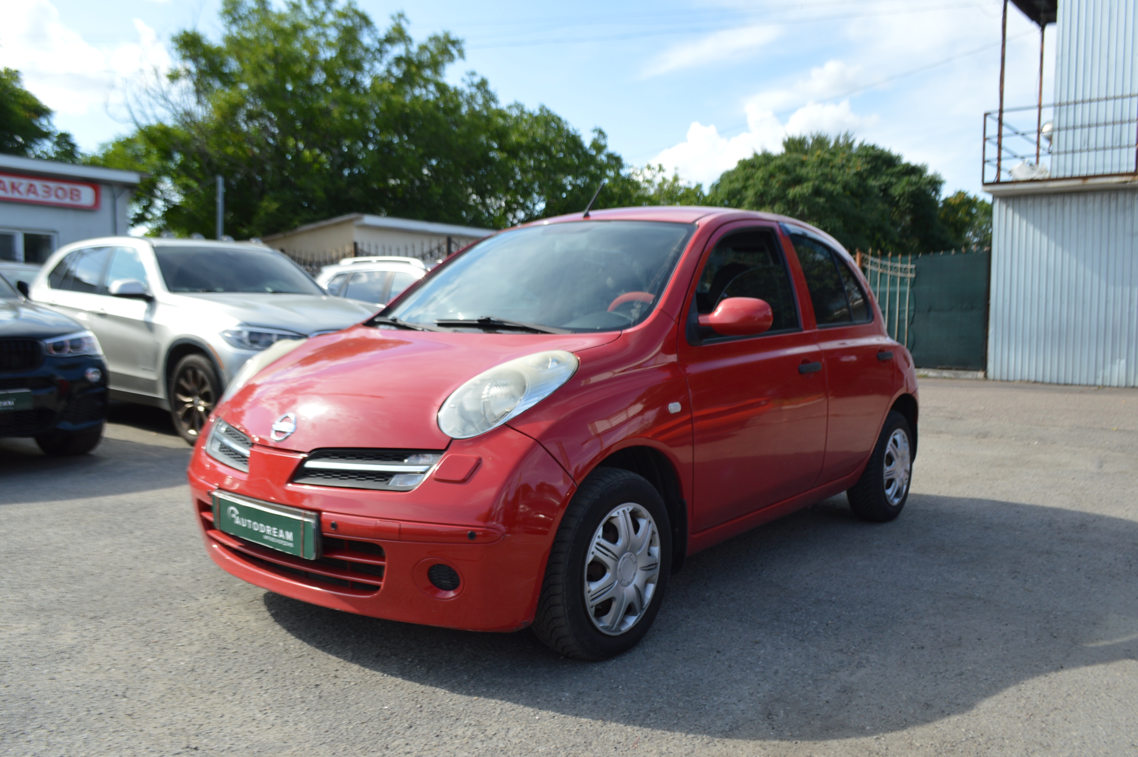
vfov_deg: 47.8
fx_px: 853
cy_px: 378
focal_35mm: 27
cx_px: 569
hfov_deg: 67.4
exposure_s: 1/160
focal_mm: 18
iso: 100
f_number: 6.3
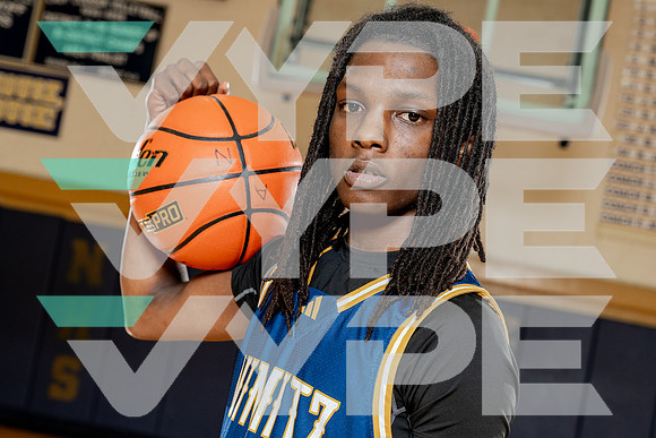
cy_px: 219
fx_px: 1206
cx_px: 328
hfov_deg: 30.4
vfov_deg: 20.6
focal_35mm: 66
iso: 640
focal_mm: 63
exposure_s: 1/250
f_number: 5.6
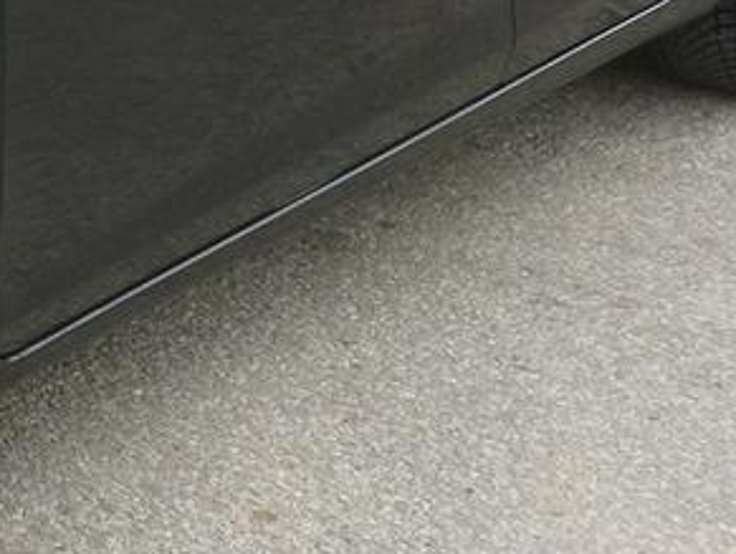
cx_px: -415
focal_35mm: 123
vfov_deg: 11.9
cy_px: -5
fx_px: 2618
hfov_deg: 14.7
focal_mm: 5
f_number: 3.3
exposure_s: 1/200
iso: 100
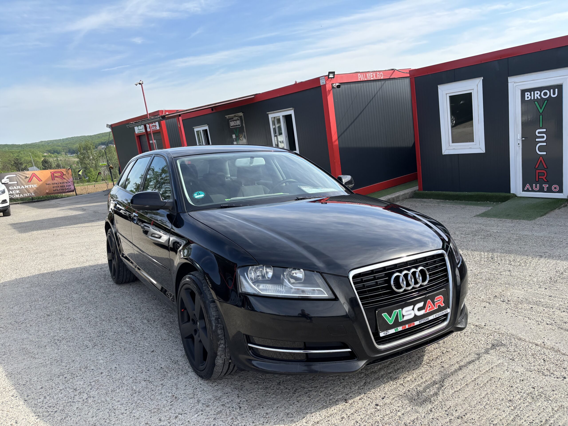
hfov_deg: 67.3
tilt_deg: -12.2
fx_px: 427
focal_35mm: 26
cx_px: 284
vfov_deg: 53.1
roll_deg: +7.0
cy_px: 213
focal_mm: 5.96
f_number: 1.6
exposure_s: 1/1499
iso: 50
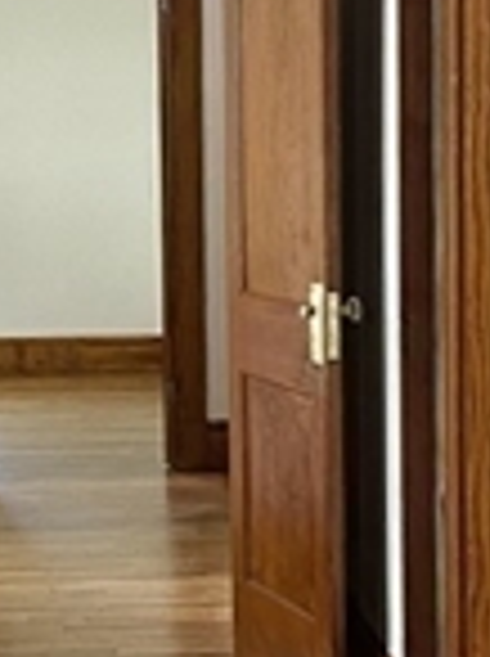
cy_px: 360
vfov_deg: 14.4
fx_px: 2593
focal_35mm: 137
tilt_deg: -4.6
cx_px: -18
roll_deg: +0.7
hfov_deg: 10.7
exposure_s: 1/60
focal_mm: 4.25
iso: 80
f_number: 1.8
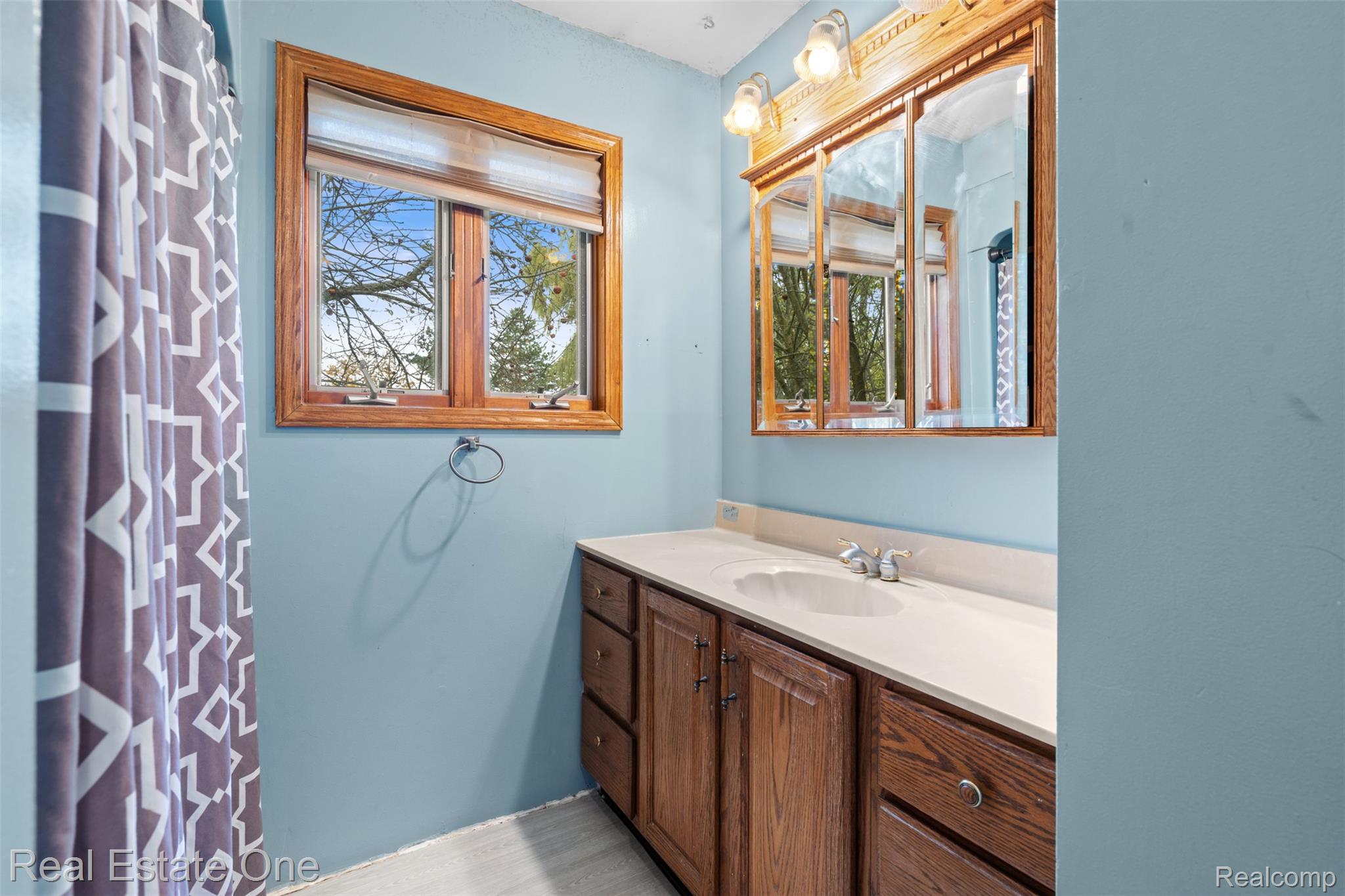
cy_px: 448
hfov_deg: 96.7
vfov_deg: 73.7
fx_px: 598
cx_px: 672
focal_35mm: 16
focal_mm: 16
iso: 250
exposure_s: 1/1.25
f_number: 9
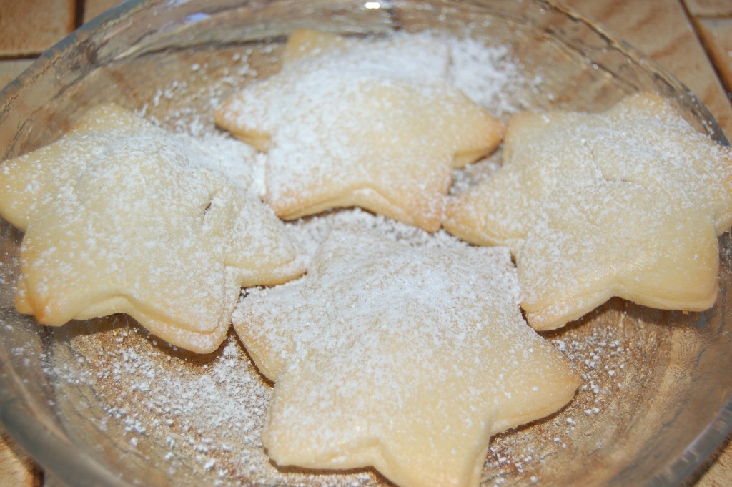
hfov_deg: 35.1
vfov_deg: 23.7
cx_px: 366
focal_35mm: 57
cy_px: 244
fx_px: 1158
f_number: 4.8
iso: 360
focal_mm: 38
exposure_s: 1/60
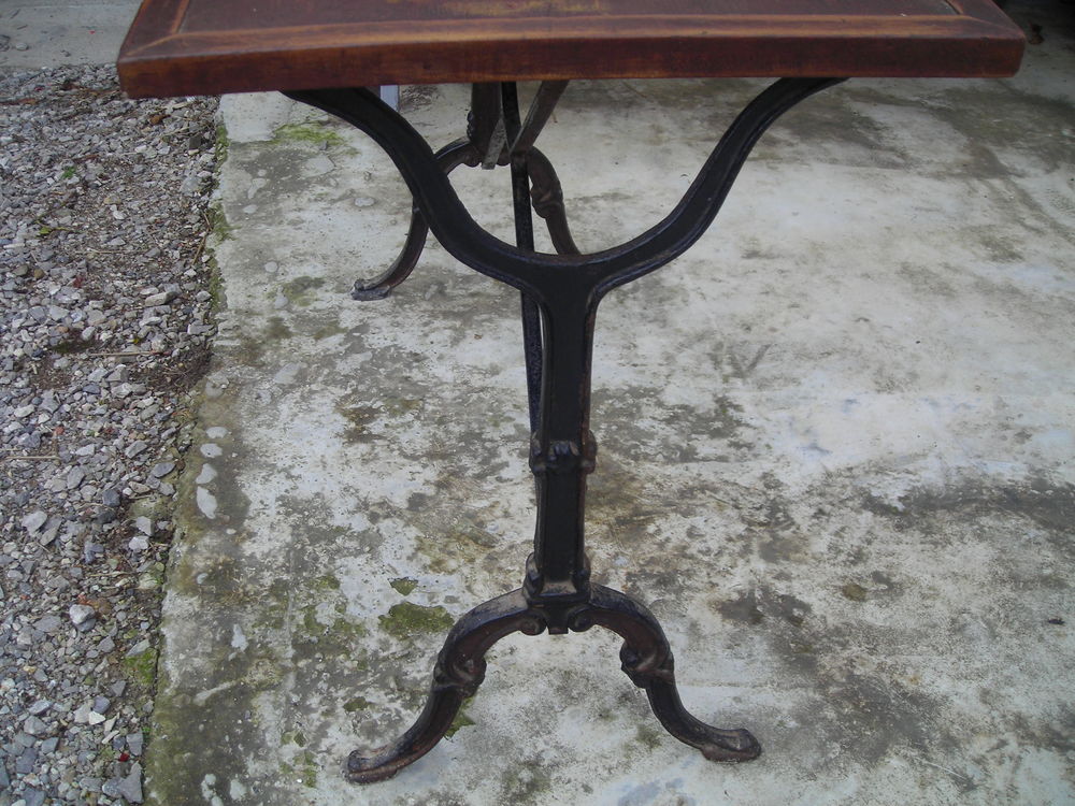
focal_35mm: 38
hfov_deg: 49.0
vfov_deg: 37.7
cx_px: 538
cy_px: 403
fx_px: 1180
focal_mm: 6.3
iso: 50
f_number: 3.2
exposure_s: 1/101
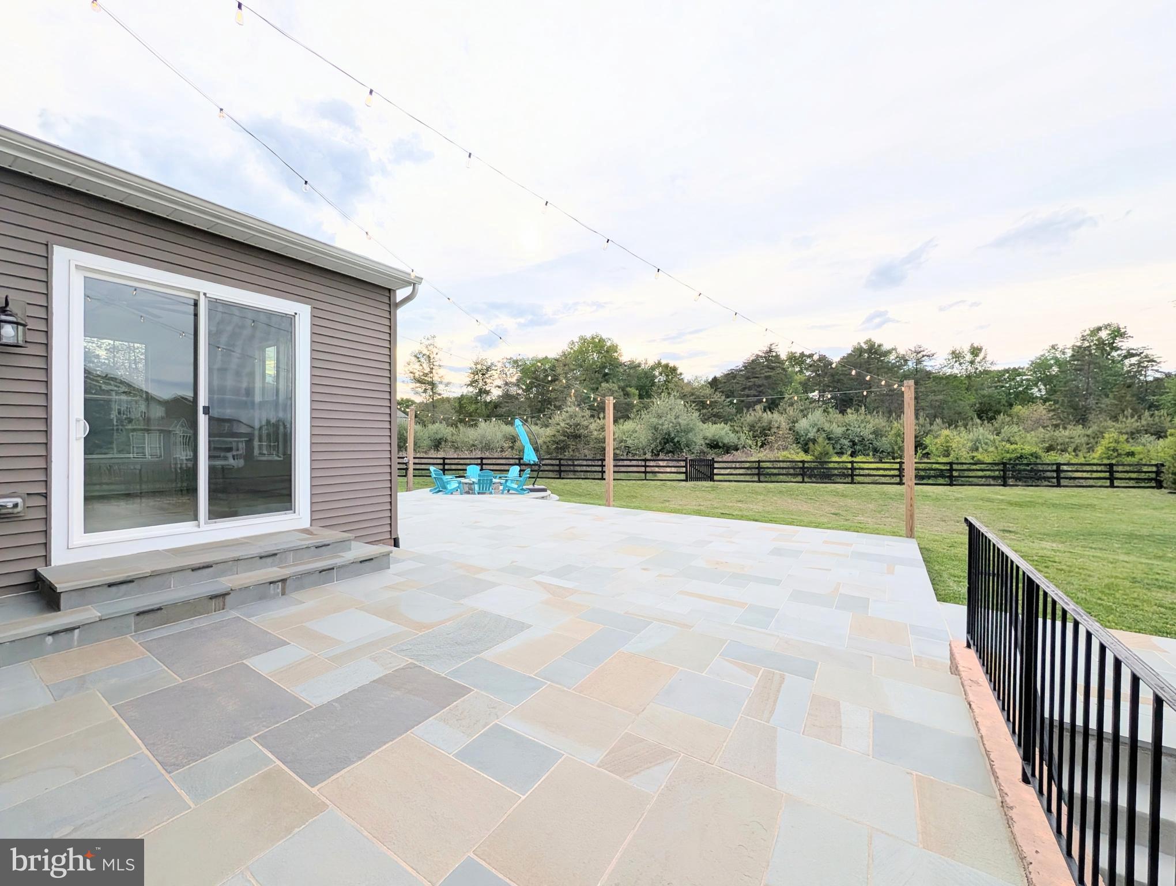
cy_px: 443
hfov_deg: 110.5
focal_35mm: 12
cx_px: 588
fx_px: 408
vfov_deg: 94.6
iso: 56
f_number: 1.7
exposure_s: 1/3247
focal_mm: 2.02
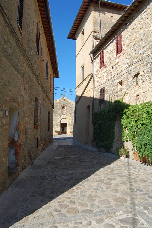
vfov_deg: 67.4
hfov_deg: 47.9
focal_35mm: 27
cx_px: 76
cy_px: 114
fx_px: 171
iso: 250
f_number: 10
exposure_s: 1/250
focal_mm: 18
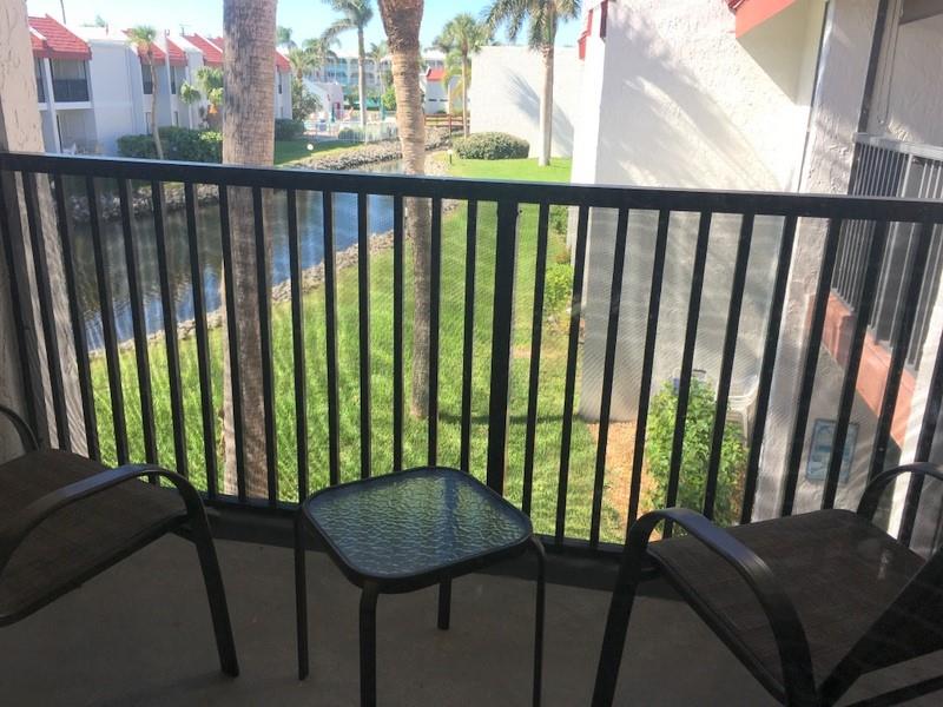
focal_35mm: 29
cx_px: 472
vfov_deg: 48.2
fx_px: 790
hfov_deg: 61.7
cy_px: 354
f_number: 2.2
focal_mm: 4.15
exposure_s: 1/442
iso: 25
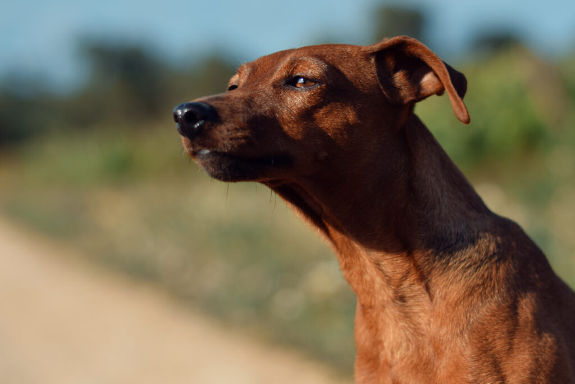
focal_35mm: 75
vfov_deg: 18.2
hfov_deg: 27.0
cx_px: 288
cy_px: 192
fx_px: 1198
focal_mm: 50
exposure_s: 1/4000
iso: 100
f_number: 2.2
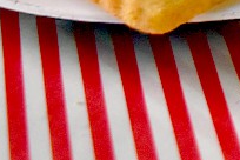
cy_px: -184
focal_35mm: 189
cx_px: 444
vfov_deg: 7.0
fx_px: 1257
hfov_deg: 10.2
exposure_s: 1/250
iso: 1250
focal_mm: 25
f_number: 4.5
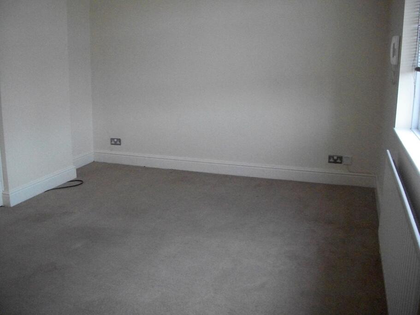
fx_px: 425
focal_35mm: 35
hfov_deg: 52.6
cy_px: 158
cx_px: 210
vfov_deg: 40.7
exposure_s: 1/160
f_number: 3.1
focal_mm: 6.3
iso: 800
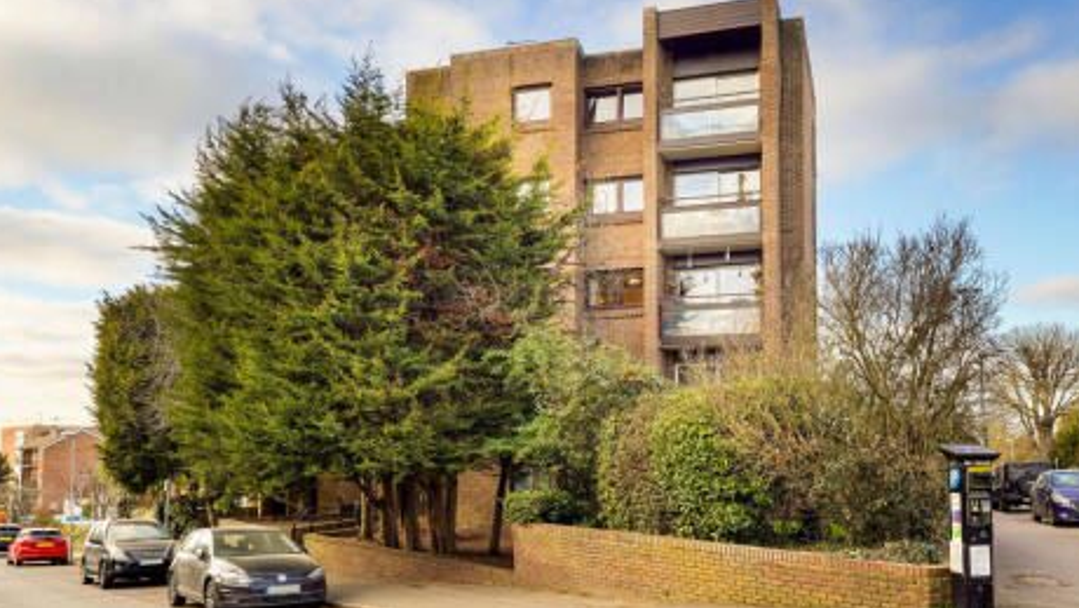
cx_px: 544
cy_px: 243
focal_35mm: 26
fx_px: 744
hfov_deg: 71.9
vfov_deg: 44.2
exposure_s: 1/250
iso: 200
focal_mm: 24
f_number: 11
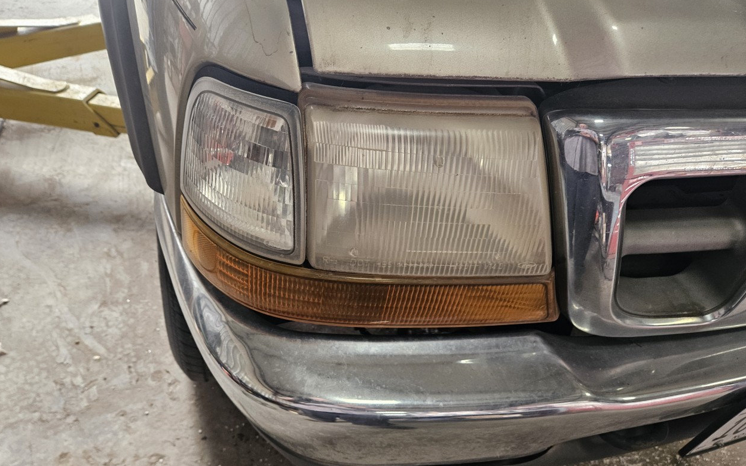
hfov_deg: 72.5
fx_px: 508
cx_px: 366
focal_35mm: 25
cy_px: 268
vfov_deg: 49.1
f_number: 1.8
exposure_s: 1/120
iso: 200
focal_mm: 5.4
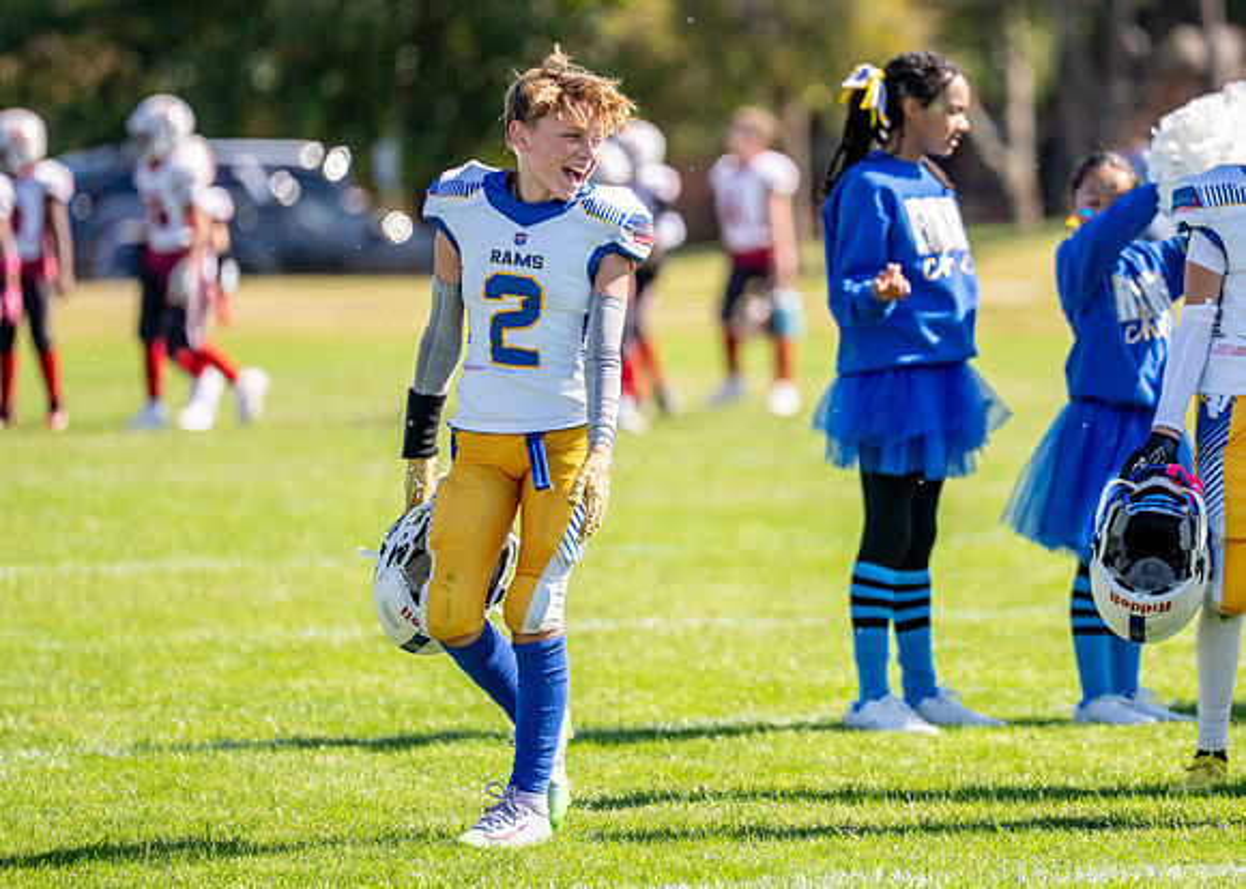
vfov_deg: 5.0
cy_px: 351
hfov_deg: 7.0
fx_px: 10136
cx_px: 761
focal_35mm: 286
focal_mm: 200
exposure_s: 1/3200
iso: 250
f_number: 2.8
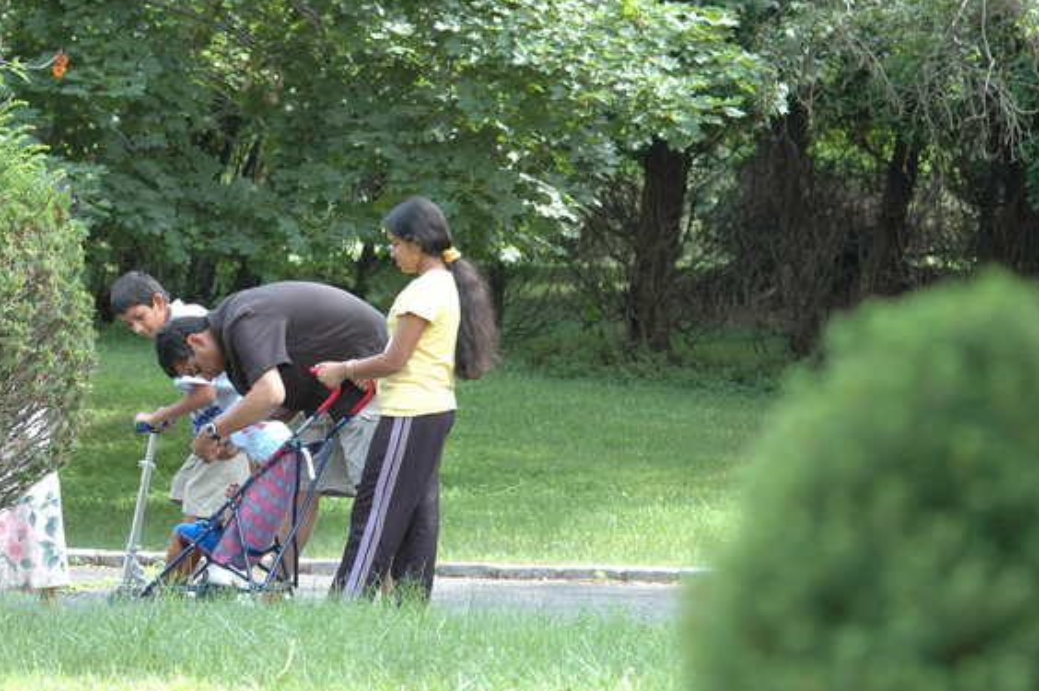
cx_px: 313
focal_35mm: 181
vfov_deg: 7.6
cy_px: 310
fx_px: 5211
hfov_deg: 11.4
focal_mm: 85
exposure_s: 1/100
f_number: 5
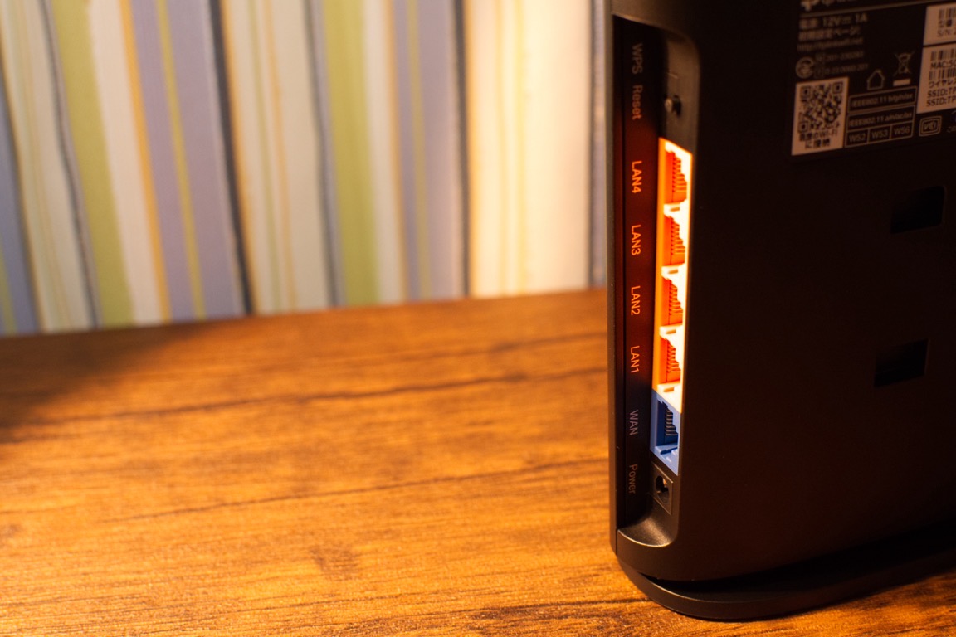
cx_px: 478
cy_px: 318
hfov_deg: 37.9
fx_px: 1394
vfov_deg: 25.8
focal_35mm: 52
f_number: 5
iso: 1600
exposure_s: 1/160
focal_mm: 35
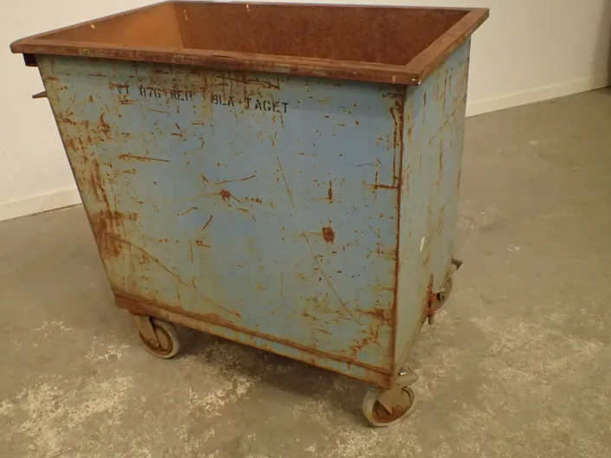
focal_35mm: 34
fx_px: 600
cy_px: 206
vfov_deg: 41.7
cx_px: 284
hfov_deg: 53.9
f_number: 2.3
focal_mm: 5.5
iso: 800
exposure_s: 1/100
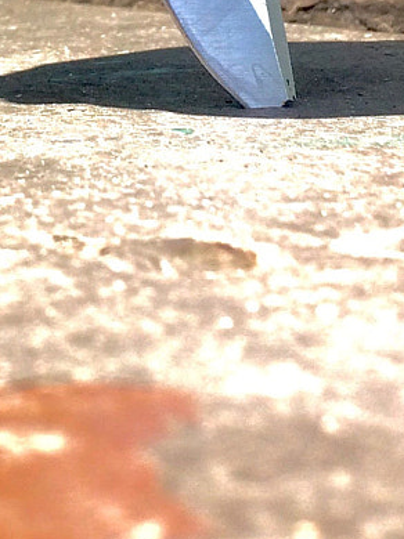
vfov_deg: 15.7
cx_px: -55
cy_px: -160
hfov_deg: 12.2
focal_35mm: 119
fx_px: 1854
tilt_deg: +0.9
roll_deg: +2.1
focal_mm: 4.15
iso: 32
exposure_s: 1/672
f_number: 2.2
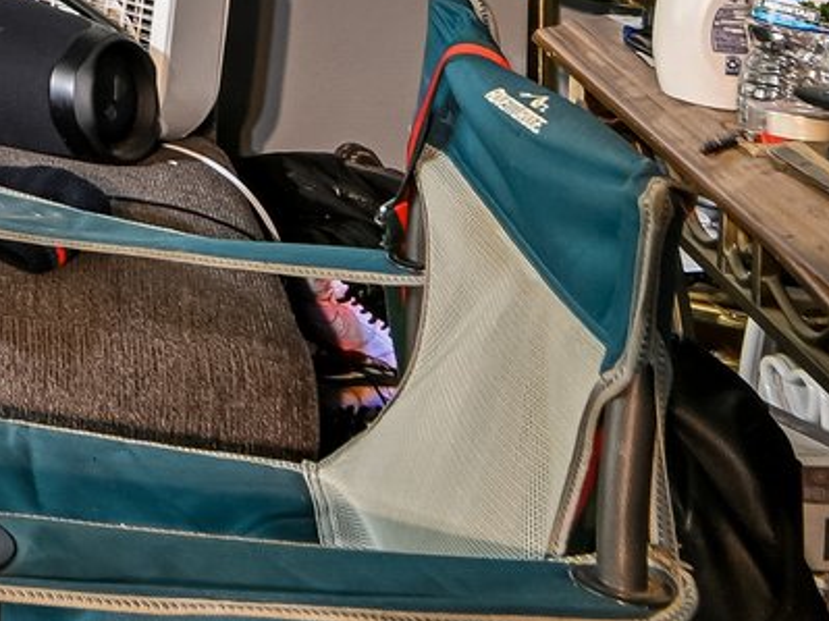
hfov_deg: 15.0
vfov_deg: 16.0
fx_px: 1891
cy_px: -468
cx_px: -1147
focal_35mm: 79
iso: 400
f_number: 13
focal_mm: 16
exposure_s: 4
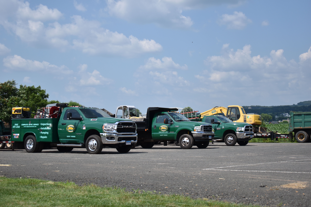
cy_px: 104
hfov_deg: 36.9
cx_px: 156
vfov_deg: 25.1
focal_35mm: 54
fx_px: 466
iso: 200
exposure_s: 1/2000
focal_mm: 36
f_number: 4.8
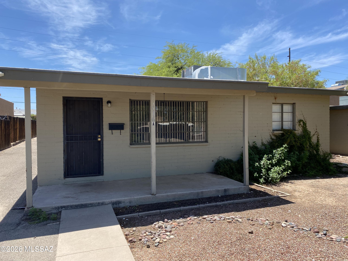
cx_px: 174
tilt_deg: +0.0
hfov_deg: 67.3
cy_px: 130
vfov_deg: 53.1
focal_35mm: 26
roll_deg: +0.8
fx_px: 261
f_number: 1.8
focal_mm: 4.25
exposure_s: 1/1727
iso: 32
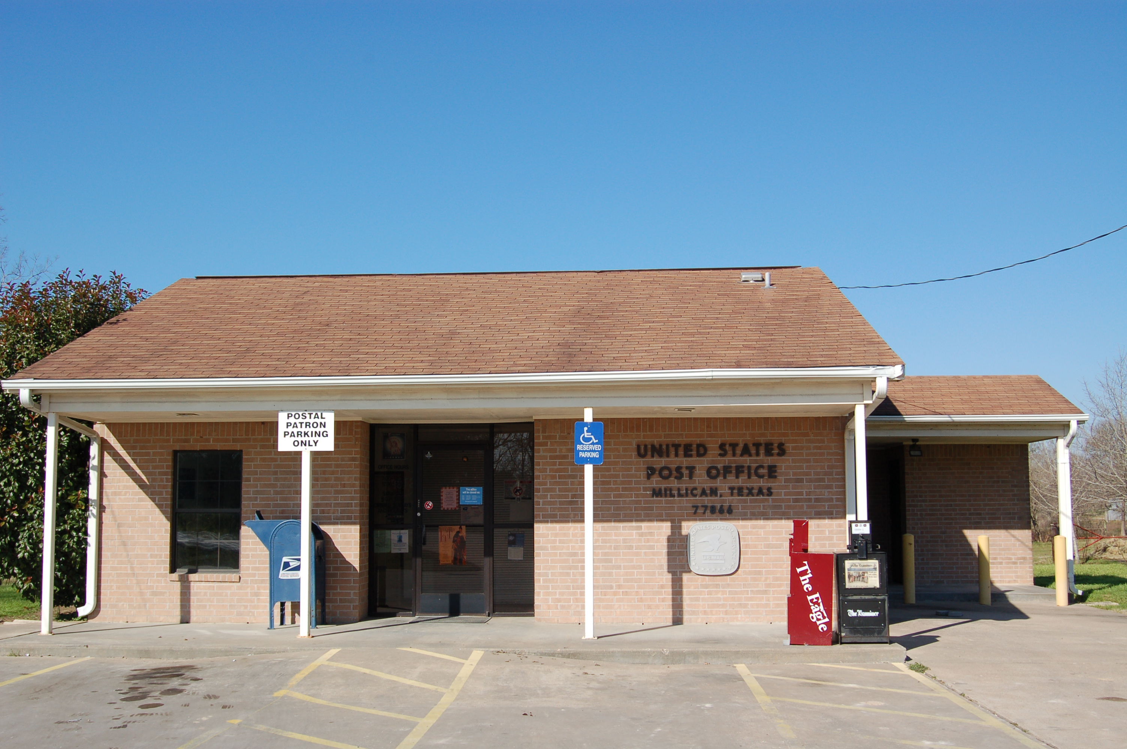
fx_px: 1126
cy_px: 374
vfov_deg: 36.8
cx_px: 564
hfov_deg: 53.2
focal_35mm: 36
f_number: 9
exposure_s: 1/320
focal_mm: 24
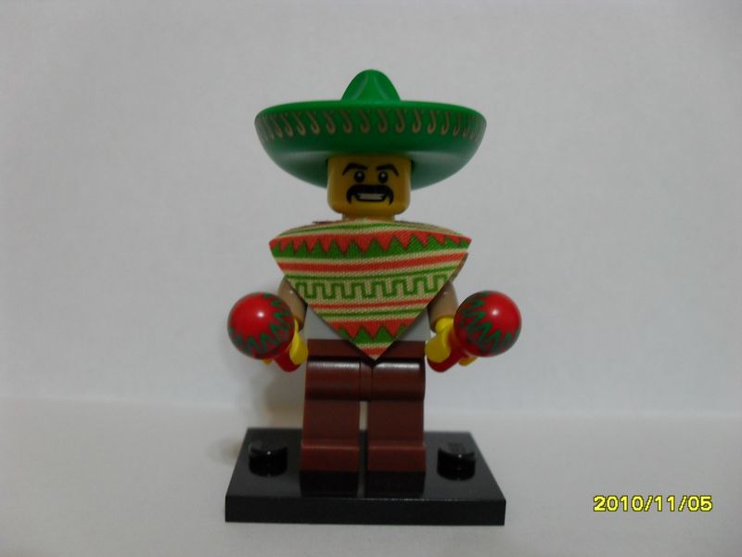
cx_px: 371
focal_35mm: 35
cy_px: 278
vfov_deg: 40.7
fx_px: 750
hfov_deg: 52.6
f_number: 2.8
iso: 200
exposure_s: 1/20
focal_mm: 6.2
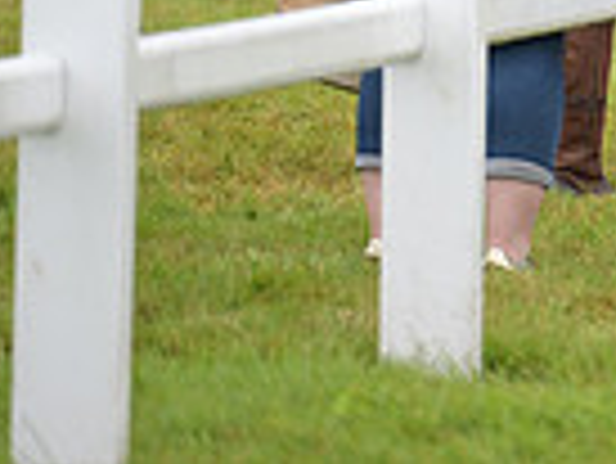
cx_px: 1196
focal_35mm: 812
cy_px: -403
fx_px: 14462
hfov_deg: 2.4
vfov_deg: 1.8
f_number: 3.2
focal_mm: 200
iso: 900
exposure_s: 1/1250
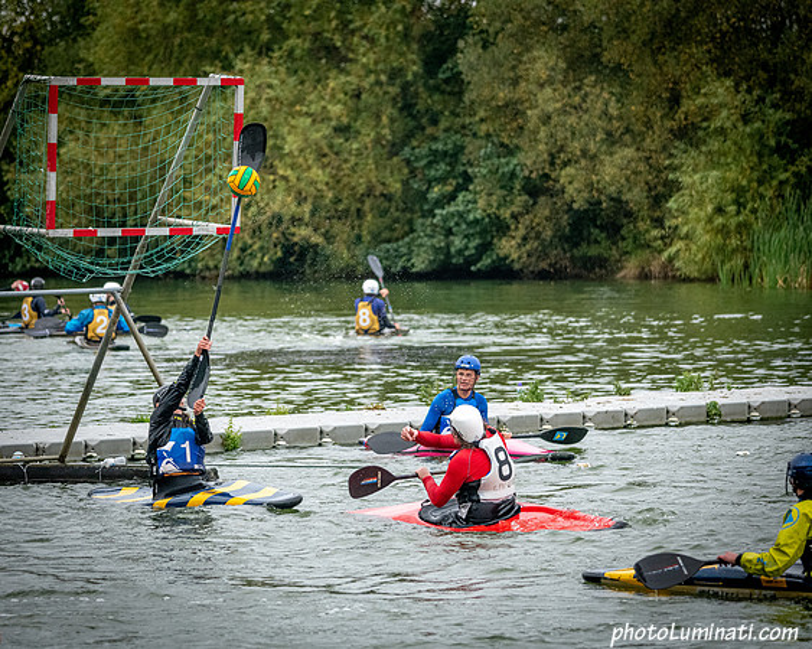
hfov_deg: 8.6
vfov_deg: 6.9
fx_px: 5411
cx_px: 360
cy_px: 325
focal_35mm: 225
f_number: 6.3
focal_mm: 200
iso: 3200
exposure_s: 1/3200
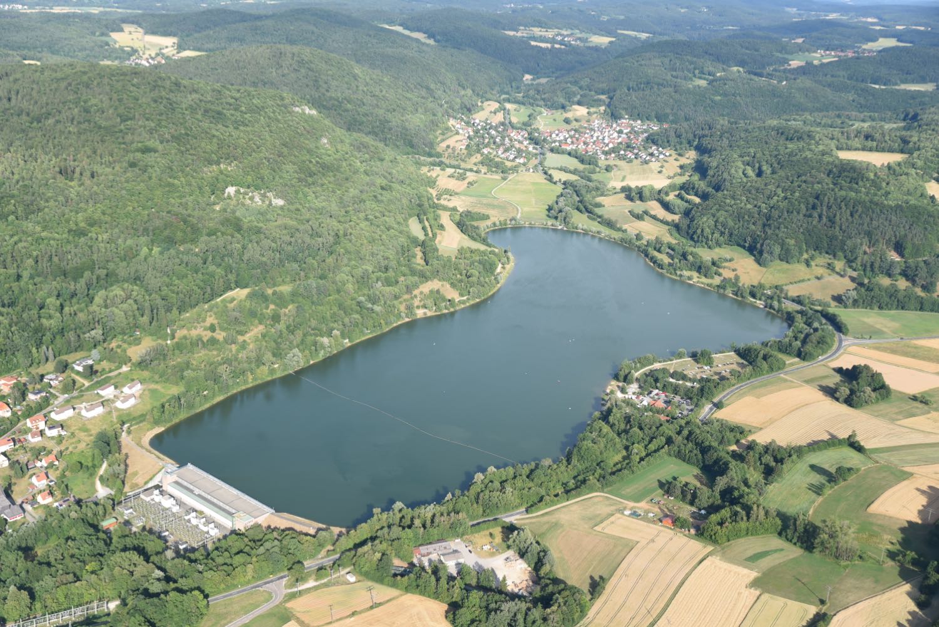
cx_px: 470
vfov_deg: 35.1
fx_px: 991
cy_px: 314
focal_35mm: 38
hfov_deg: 50.7
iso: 100
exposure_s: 1/400
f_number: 5
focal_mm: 38
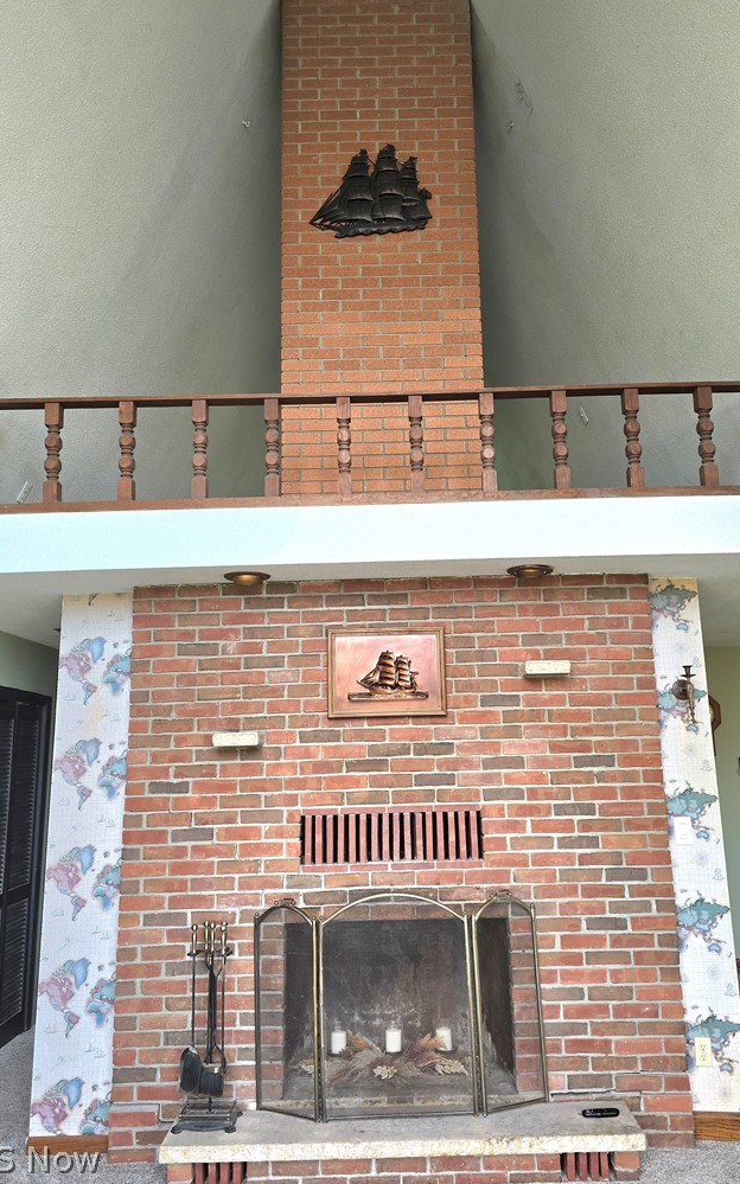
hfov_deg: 49.2
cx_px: 391
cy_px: 580
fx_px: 807
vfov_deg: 72.5
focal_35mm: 25
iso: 64
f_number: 1.7
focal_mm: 6.3
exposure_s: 1/60.2
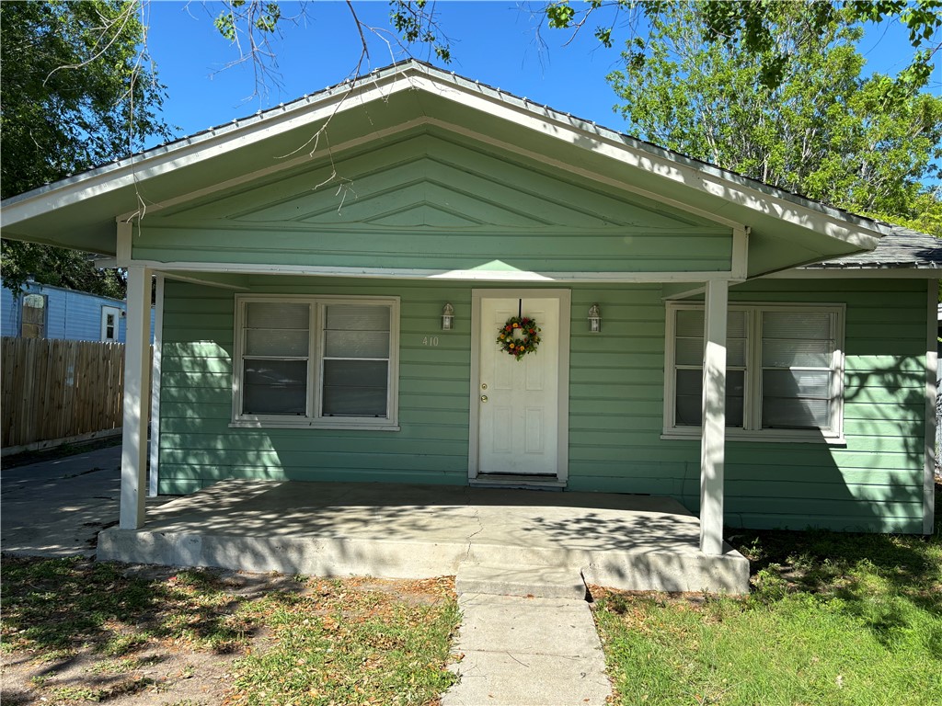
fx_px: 708
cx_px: 471
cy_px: 353
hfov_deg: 67.3
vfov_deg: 53.1
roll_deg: -1.1
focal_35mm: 26
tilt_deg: -0.5
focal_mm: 5.96
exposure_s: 1/1499
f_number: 1.6
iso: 50
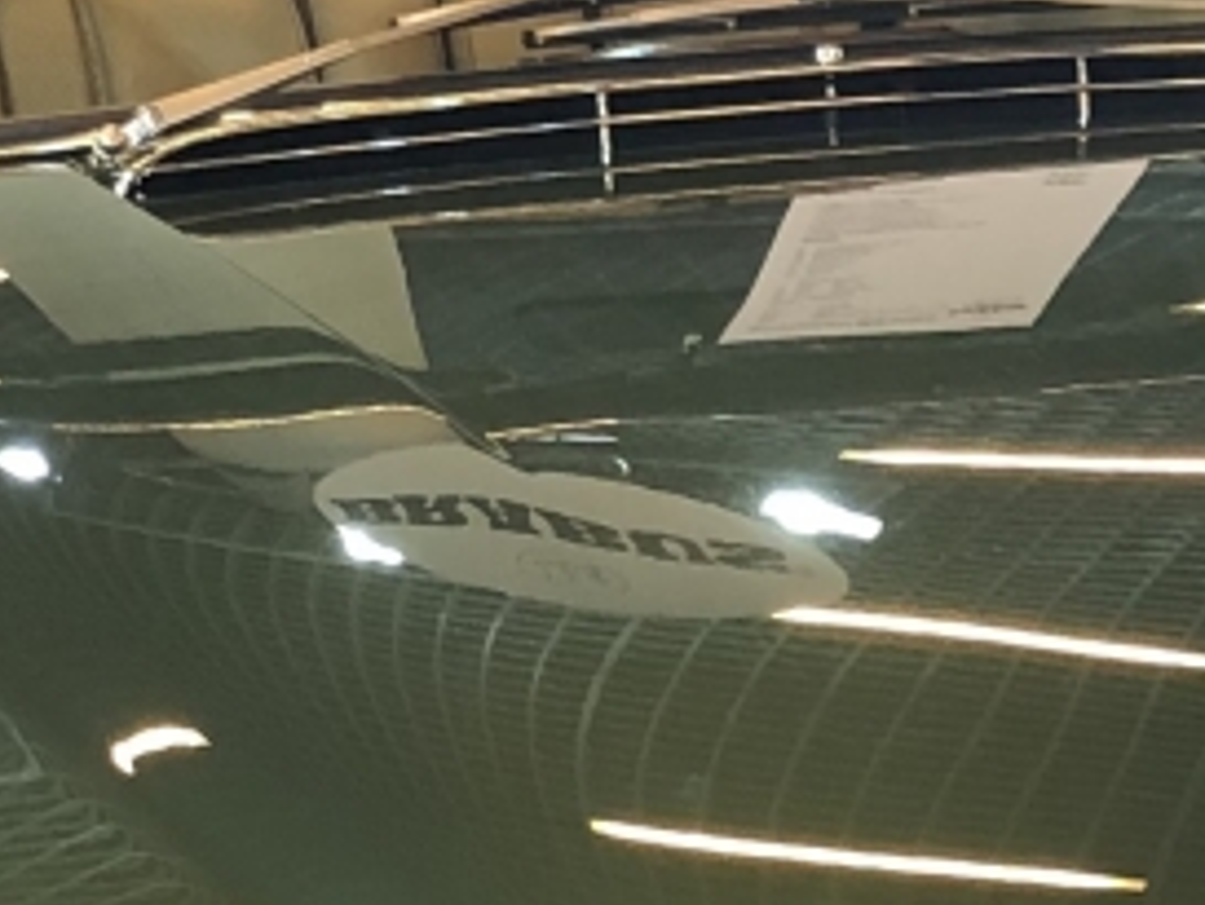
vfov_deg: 9.0
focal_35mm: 164
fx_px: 5711
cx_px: 803
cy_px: 728
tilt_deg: -14.4
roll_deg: +1.2
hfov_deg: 12.0
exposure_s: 1/17
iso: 50
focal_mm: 3.99
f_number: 1.8
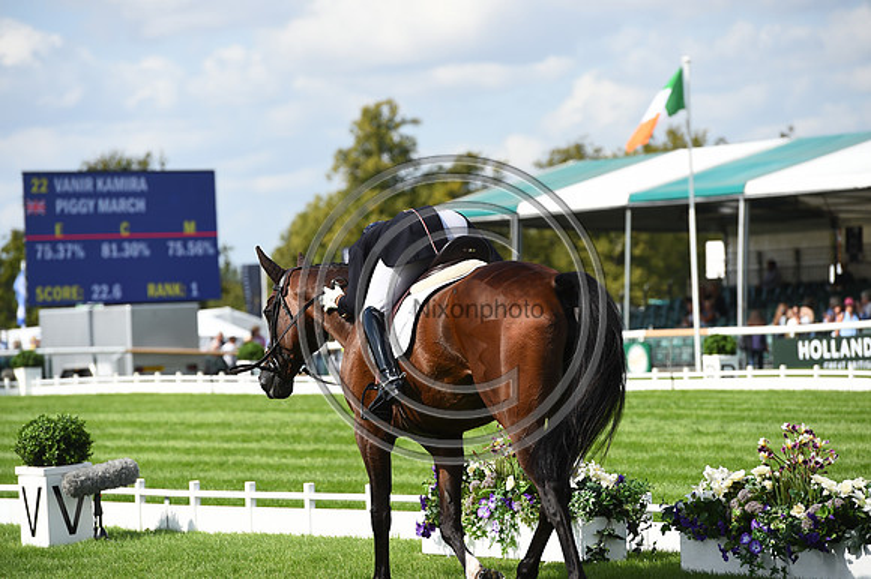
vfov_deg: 7.0
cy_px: 290
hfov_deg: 10.6
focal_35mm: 195
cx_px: 436
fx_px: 4715
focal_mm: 195
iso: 320
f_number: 6.3
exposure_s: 1/1600
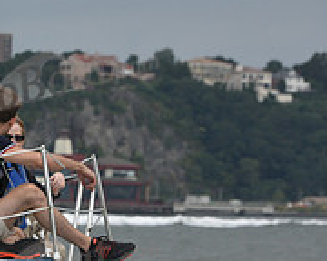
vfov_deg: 3.9
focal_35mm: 394
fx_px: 3813
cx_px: -189
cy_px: 208
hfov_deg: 4.9
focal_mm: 130
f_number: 7.1
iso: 320
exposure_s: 1/1250
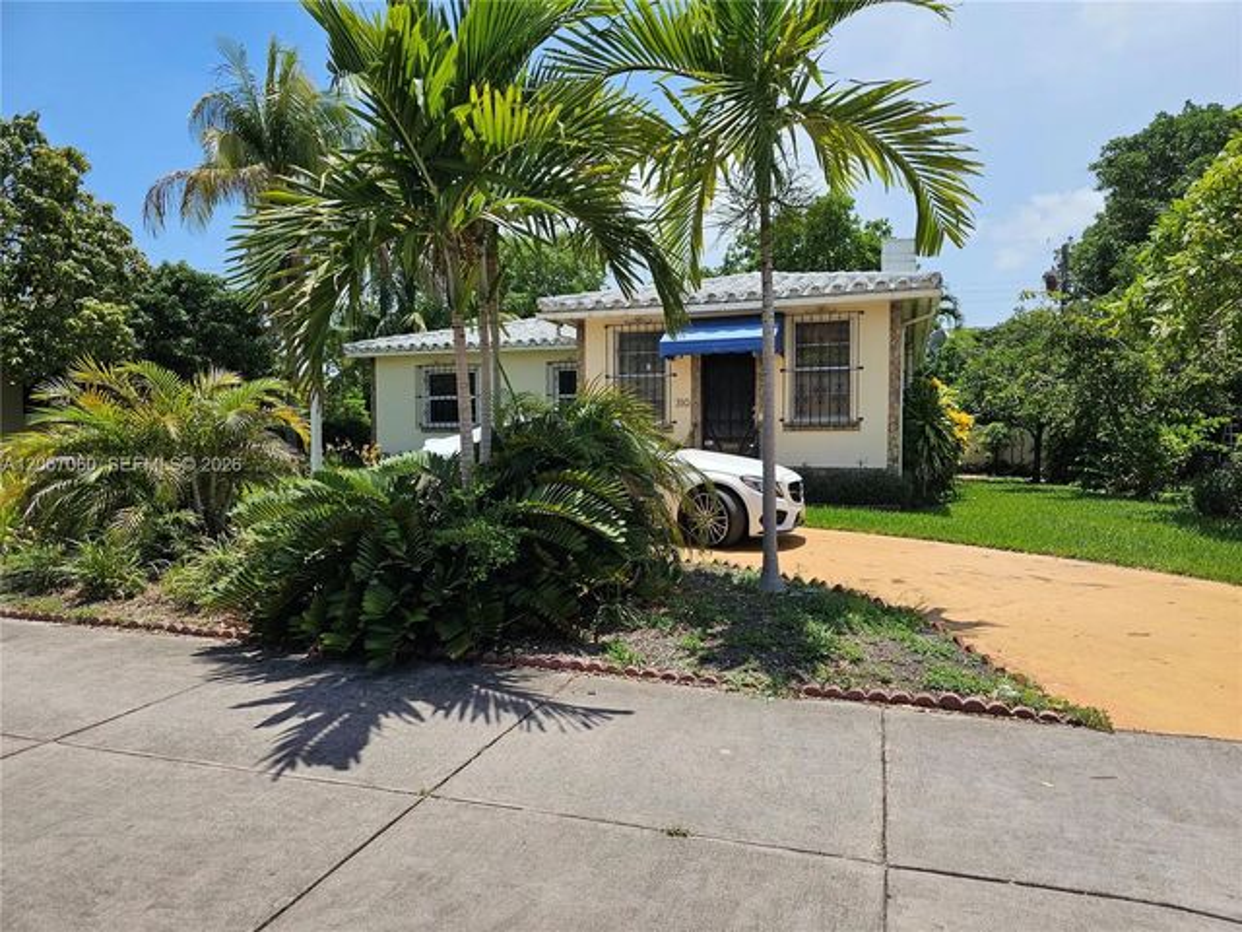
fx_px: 825
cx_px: 621
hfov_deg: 73.9
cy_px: 466
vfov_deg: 58.9
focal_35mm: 23
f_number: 1.7
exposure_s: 1/873
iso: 10
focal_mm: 6.3
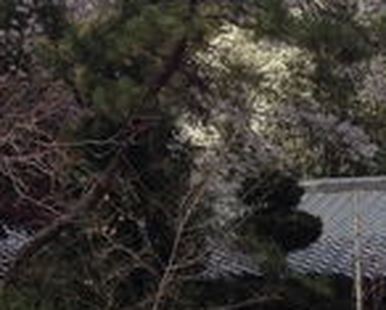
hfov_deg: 16.0
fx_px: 1338
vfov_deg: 13.0
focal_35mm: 117
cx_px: -24
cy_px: -9
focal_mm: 4.28
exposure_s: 1/1783
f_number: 2.4
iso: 50
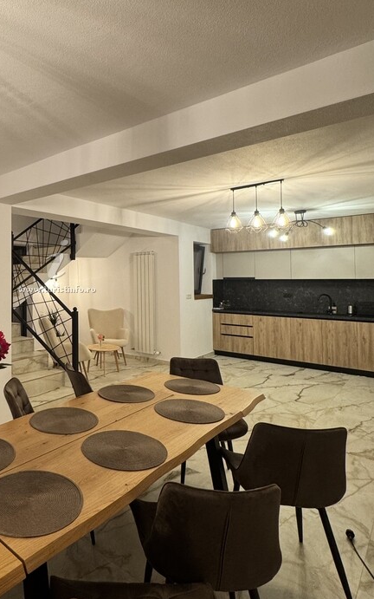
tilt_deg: +2.4
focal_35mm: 22
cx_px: 61
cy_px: 269
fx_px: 359
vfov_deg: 79.4
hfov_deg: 50.7
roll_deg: +0.2
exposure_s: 1/50
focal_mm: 2.22
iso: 200
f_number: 2.2
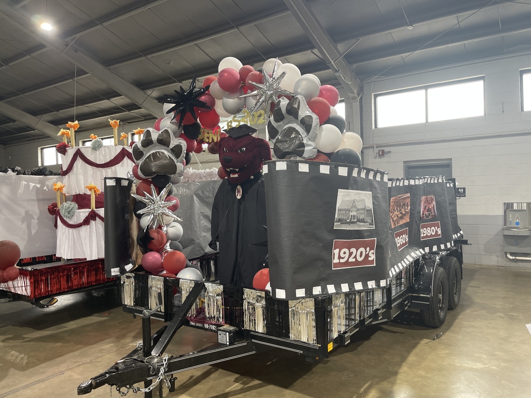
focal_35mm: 25
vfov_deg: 54.9
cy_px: 199
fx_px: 383
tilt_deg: -1.4
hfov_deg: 69.4
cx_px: 266
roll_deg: +1.2
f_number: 1.6
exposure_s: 1/60
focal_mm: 5.1
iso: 64
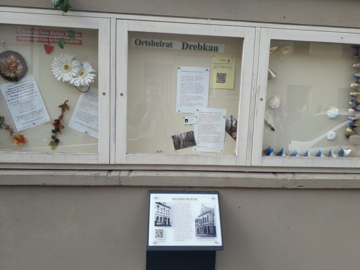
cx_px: 180
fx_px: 281
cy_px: 135
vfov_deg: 51.4
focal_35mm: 27
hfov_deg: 65.3
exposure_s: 1/428
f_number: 1.9
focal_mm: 3.6
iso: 40
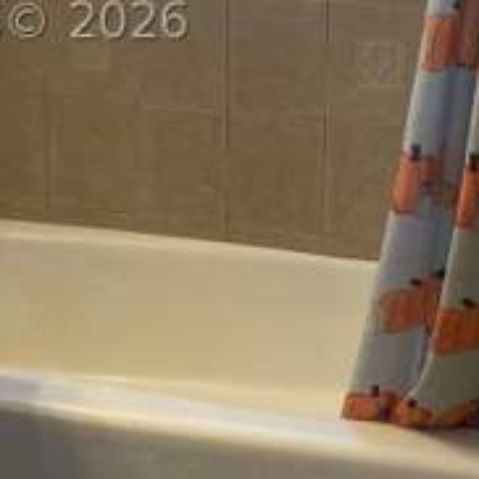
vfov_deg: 20.8
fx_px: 1268
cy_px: 21
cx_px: 126
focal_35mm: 81
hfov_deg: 21.2
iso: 64
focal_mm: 4.25
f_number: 1.8
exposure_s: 1/60
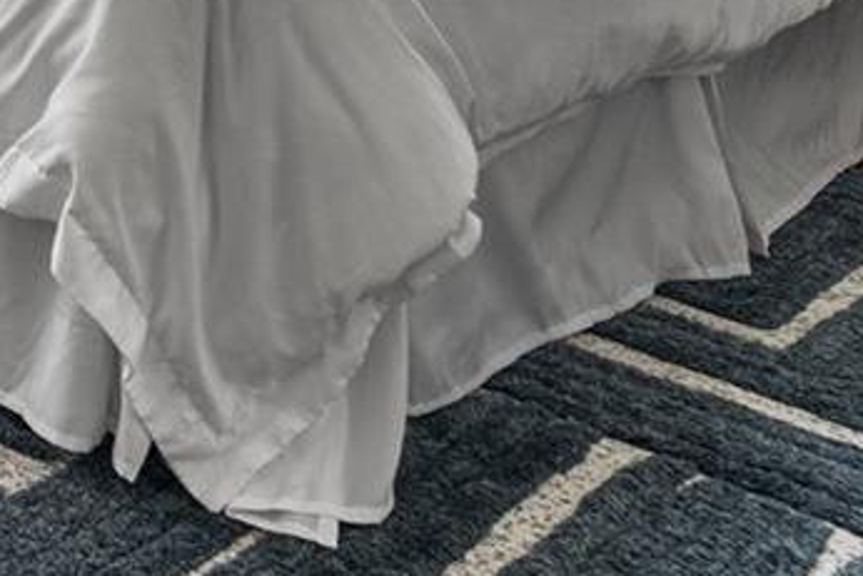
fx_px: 1775
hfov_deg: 20.4
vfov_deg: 15.2
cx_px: -646
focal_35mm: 74
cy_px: -540
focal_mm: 16
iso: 200
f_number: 8
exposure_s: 1/5
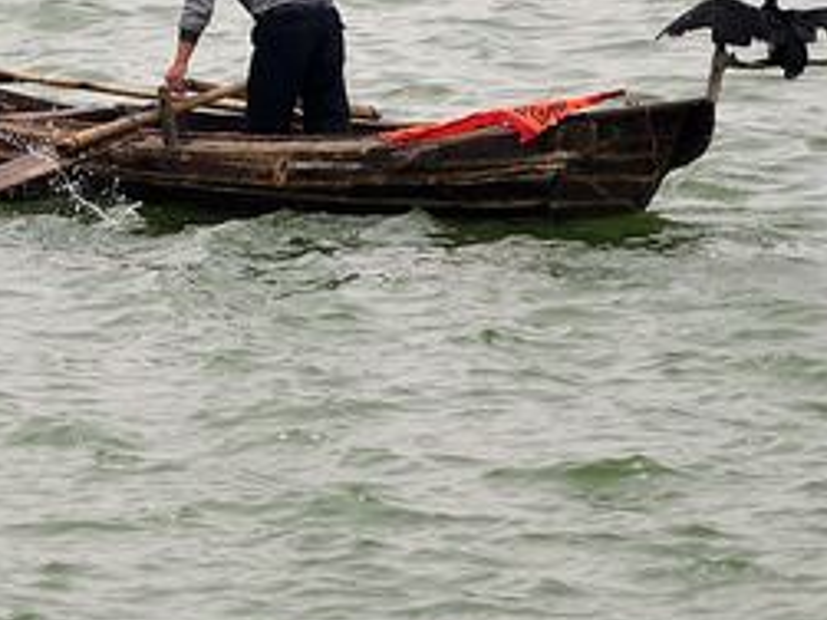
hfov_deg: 3.9
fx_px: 11939
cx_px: -382
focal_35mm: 500
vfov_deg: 3.0
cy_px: -224
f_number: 7.1
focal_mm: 85
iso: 200
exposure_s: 1/500
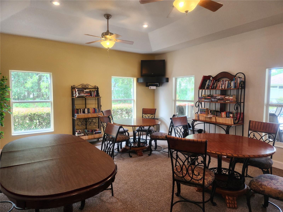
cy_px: 106
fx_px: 188
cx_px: 142
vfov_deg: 58.9
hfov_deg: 73.9
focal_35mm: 23
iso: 200
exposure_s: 1/120
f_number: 1.8
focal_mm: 5.4
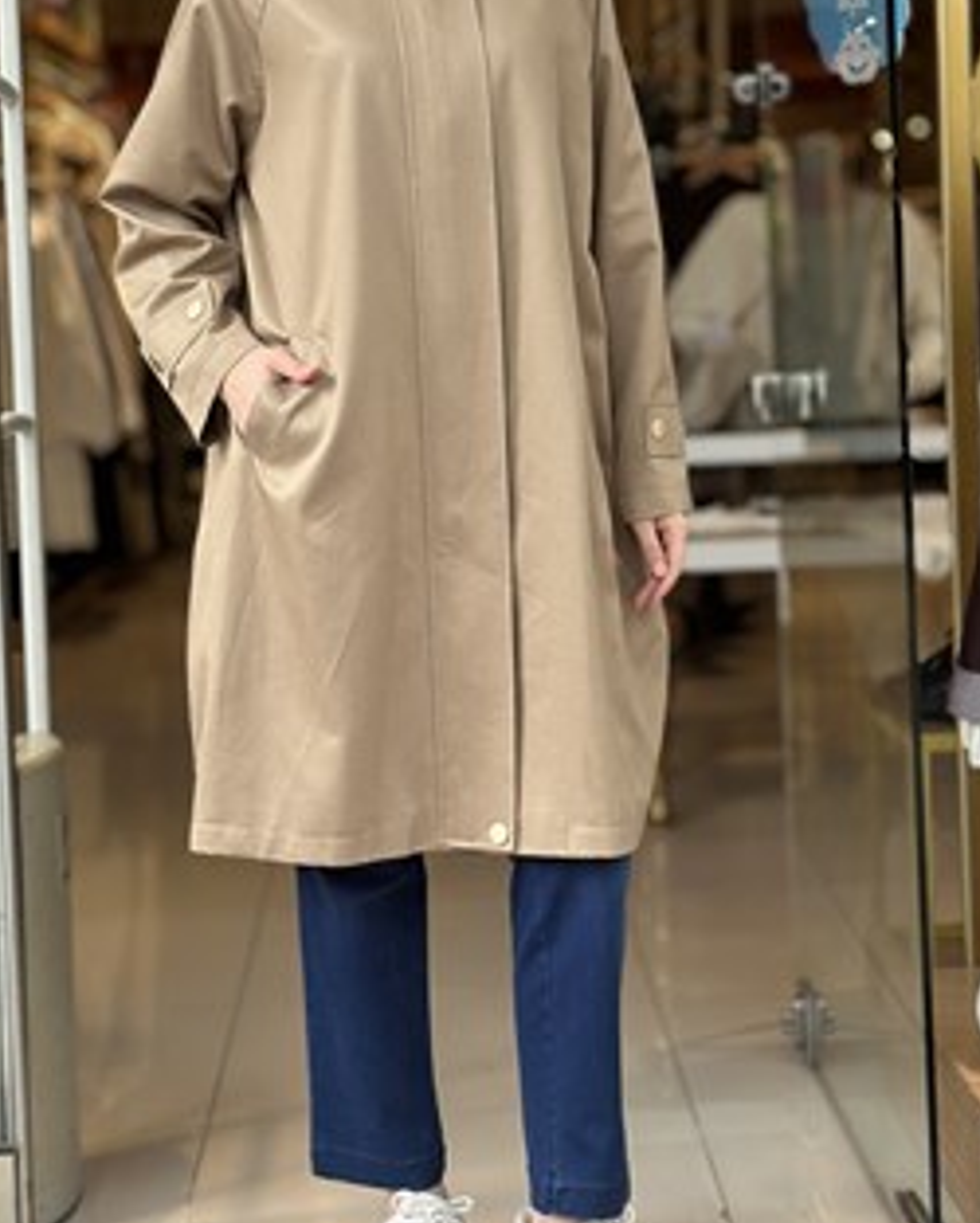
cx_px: 474
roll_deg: +1.4
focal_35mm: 78
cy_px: 423
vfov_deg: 24.3
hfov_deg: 19.7
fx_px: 2825
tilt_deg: -2.1
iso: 80
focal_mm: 6.86
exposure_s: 1/311
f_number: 1.78
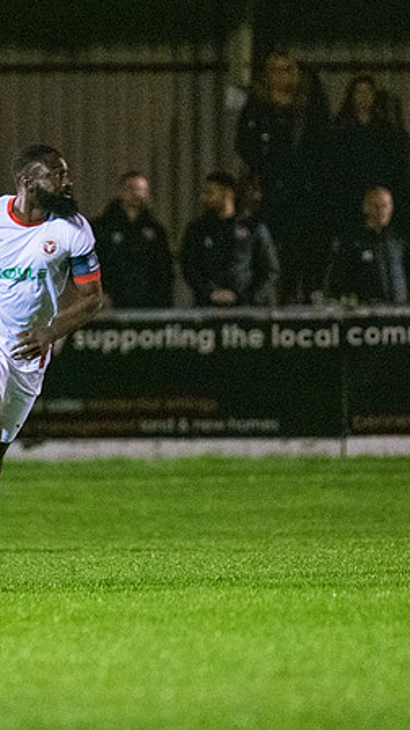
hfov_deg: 1.9
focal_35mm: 650
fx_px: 12563
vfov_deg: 3.3
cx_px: 48
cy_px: 283
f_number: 2.8
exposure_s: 1/1250
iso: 10000
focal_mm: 300
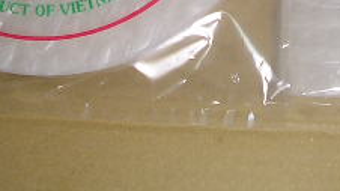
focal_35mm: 117
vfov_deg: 9.9
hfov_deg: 18.0
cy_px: -120
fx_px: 1055
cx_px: 301
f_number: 2.8
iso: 50
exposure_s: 1/34.5
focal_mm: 5.8
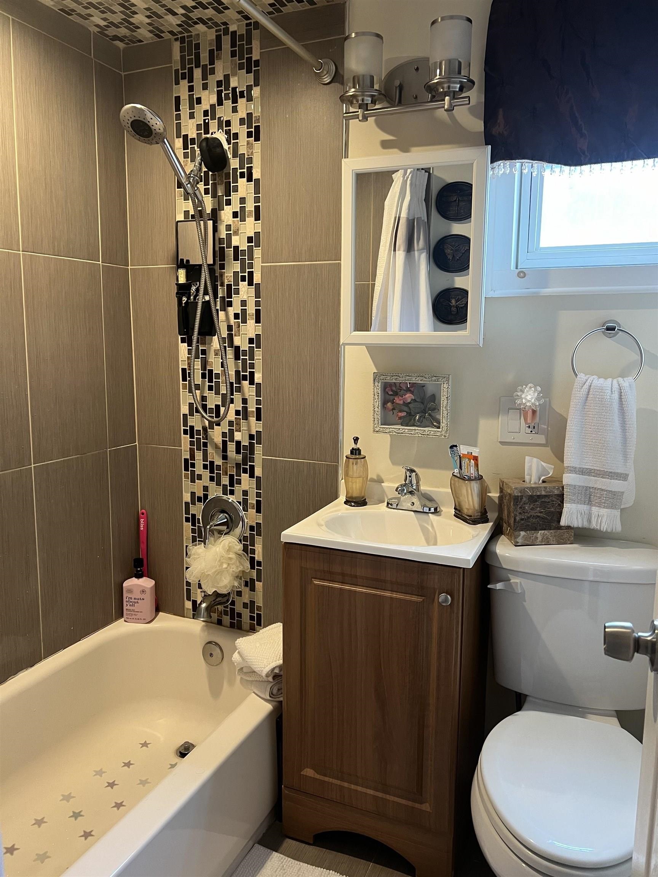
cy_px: 438
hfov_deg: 53.1
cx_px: 329
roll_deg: -0.7
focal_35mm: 26
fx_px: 659
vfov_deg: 67.3
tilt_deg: -9.1
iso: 200
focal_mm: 5.7
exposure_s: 1/60
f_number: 1.5
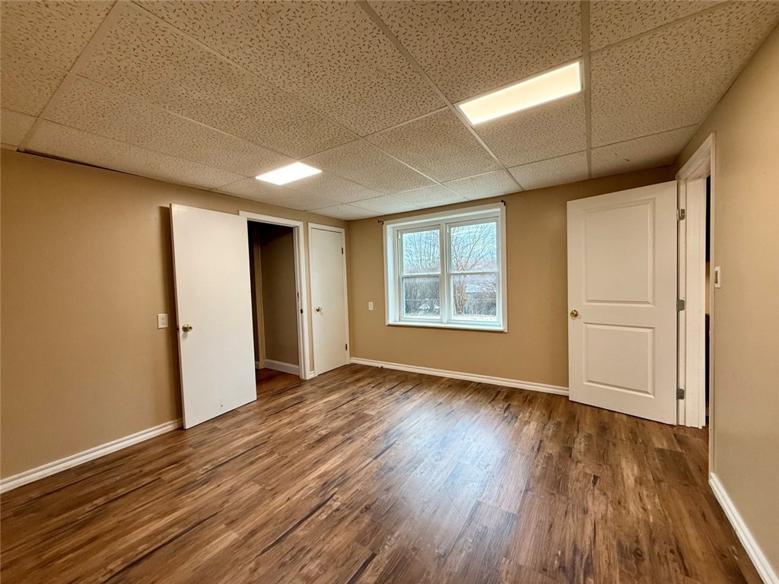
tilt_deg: -2.0
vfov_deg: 85.7
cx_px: 390
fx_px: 315
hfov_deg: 102.1
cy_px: 292
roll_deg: +2.1
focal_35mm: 14
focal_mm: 2.22
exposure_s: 1/120
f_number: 2.2
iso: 200
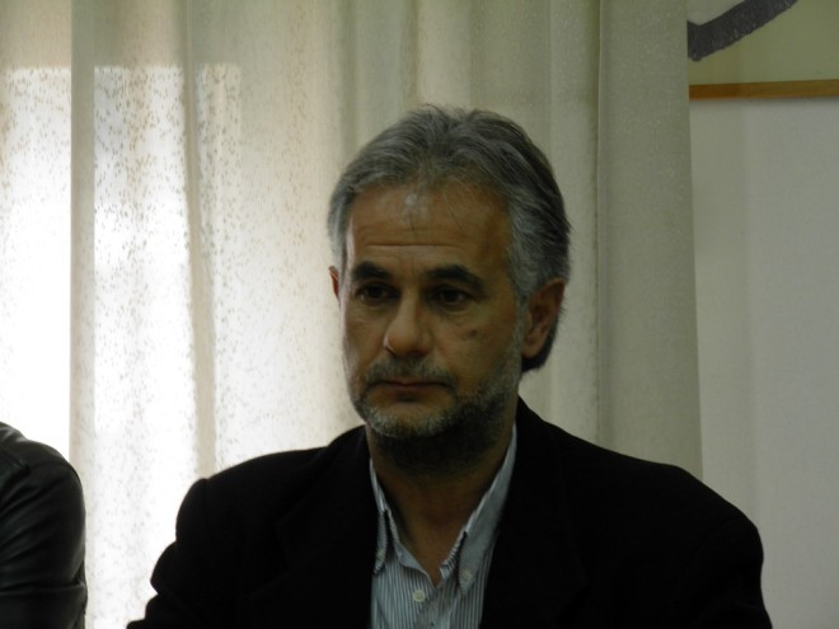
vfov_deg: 7.3
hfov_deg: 9.7
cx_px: 420
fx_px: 4944
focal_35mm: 204
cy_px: 314
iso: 100
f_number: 4.1
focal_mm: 36.7
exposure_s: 1/13
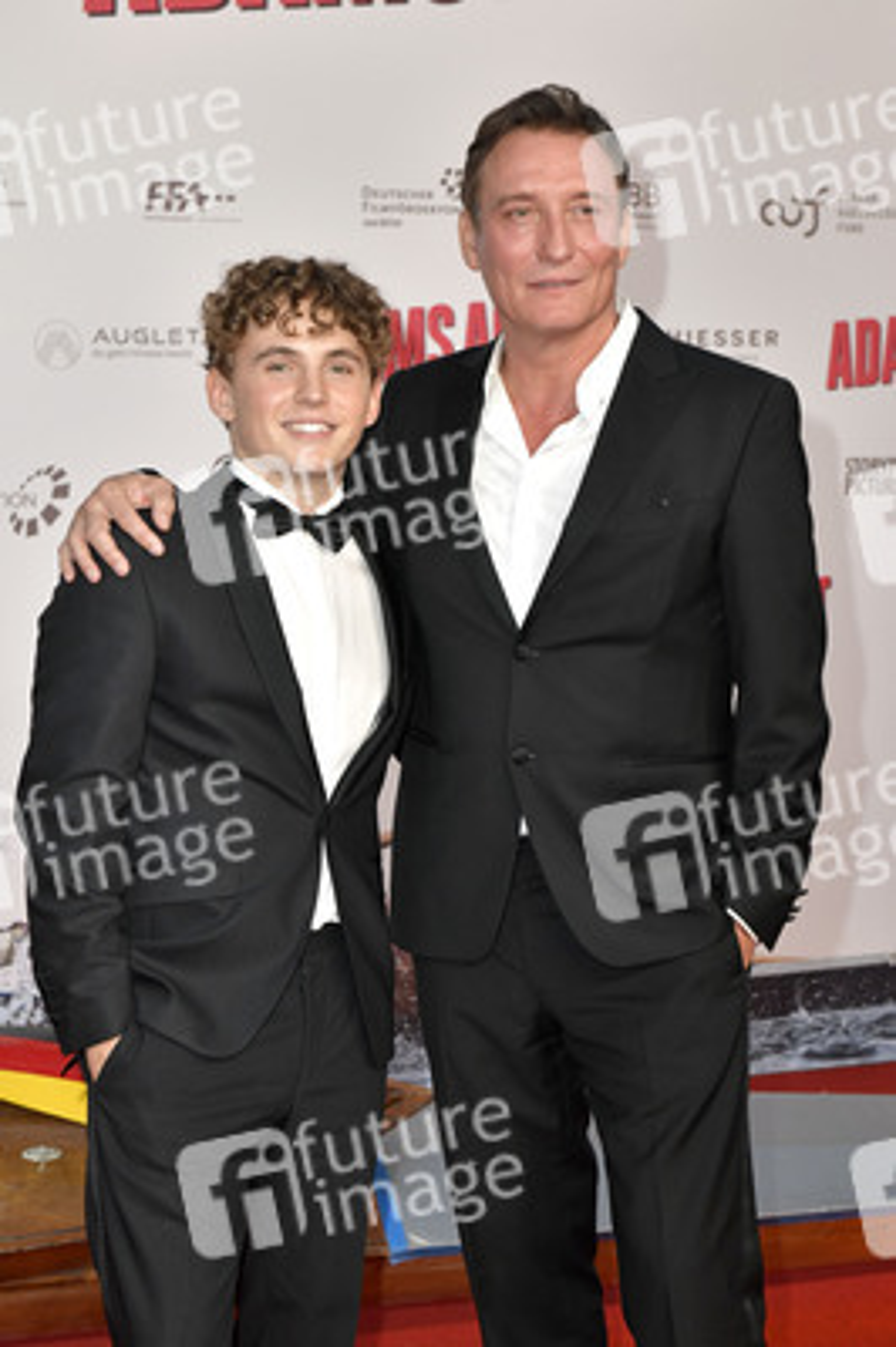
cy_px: 674
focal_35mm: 58
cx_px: 448
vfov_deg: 34.5
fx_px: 2169
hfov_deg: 23.3
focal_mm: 58
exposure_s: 1/160
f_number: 7.1
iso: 1600
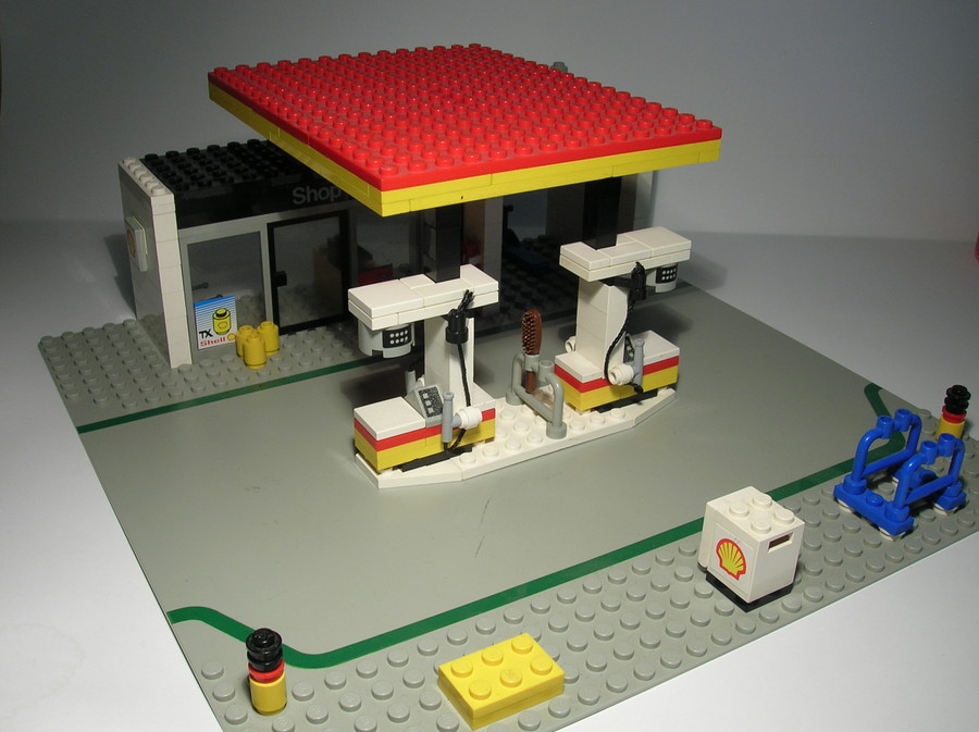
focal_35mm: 36
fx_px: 1017
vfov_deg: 39.6
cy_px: 366
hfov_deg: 51.4
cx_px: 490
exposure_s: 1/15
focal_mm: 6
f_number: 4.9
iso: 50
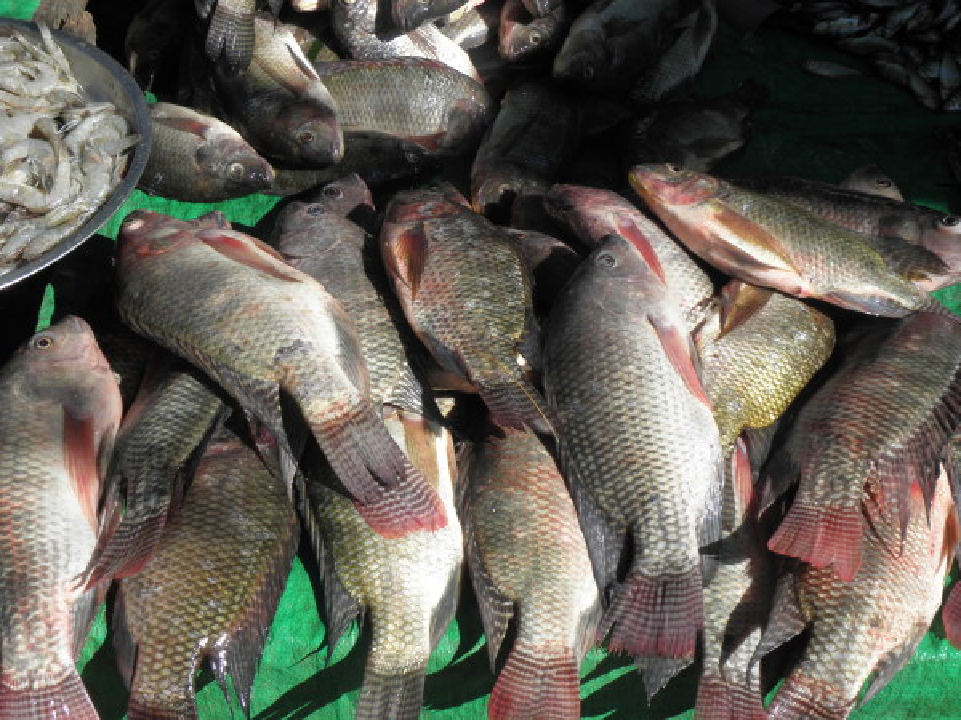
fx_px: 1277
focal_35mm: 46
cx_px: 480
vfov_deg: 31.5
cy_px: 360
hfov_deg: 41.2
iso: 64
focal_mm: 8.19
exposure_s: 1/250
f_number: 5.6
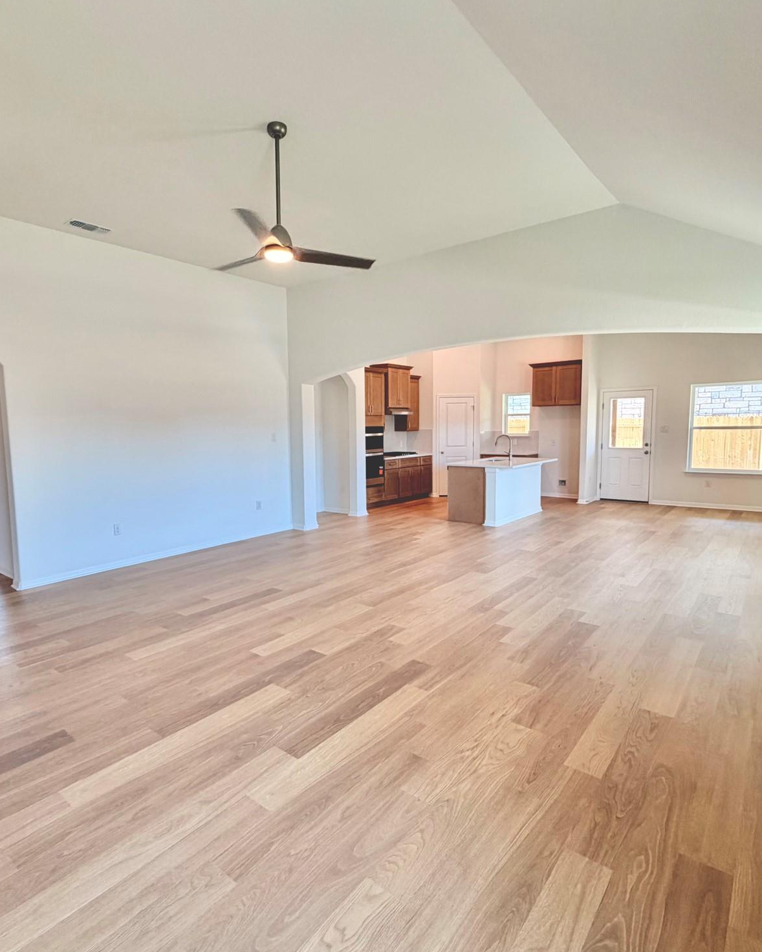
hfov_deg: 70.7
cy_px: 480
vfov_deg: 83.3
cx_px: 342
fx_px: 536
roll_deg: +1.1
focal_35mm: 19
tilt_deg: -5.8
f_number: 2.2
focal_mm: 2.22
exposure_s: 1/120
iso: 160
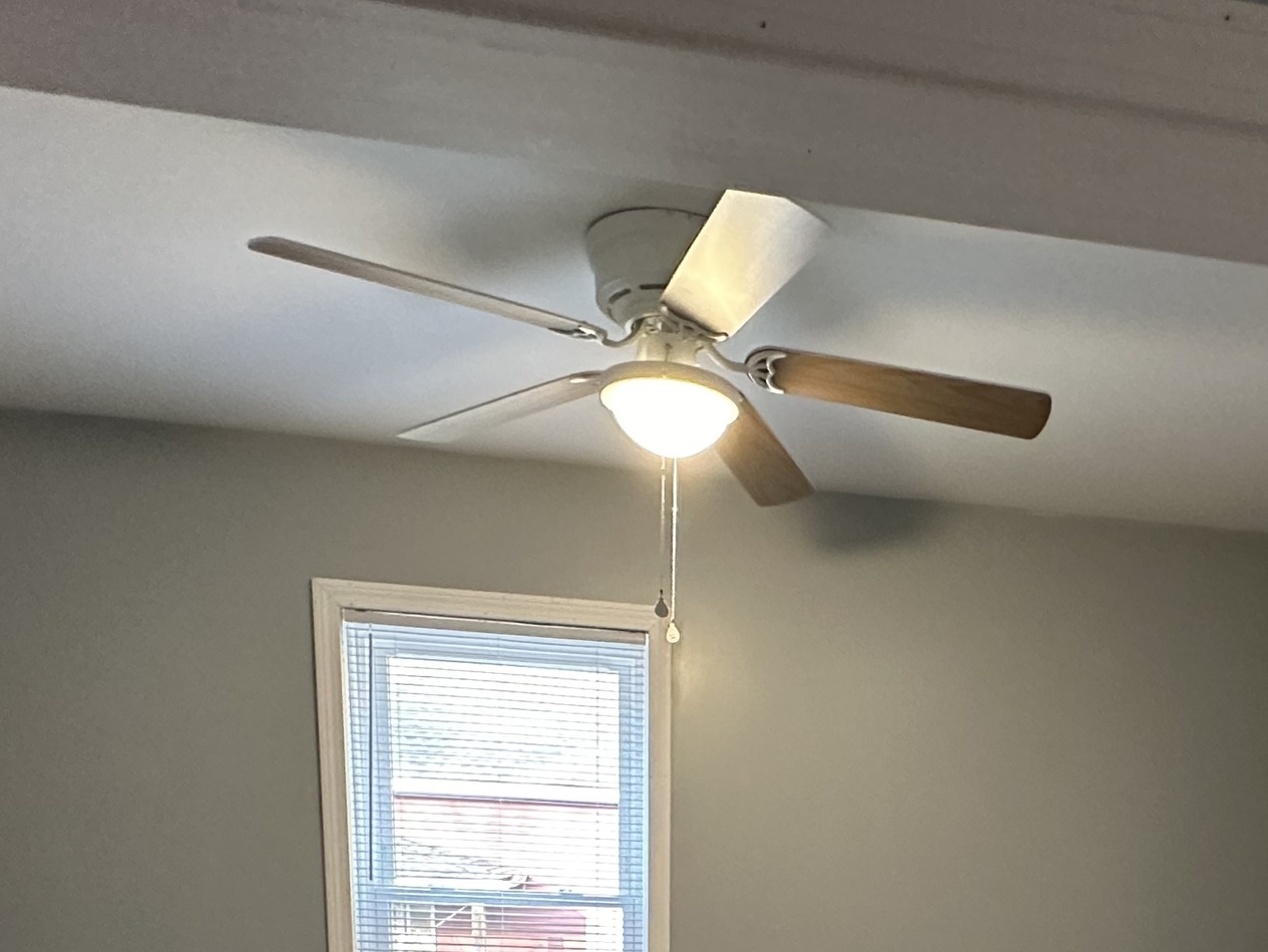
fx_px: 1246
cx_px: 875
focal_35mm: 34
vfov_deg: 34.0
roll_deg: -3.0
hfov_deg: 52.6
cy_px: 1132
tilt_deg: -11.5
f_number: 2.2
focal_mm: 2.22
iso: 500
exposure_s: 1/60
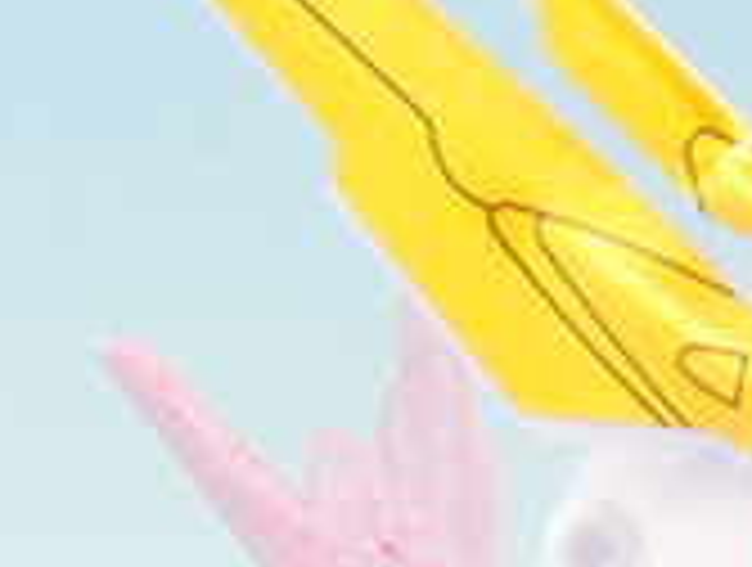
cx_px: 878
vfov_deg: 7.4
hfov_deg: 9.9
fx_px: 4267
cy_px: 914
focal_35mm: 196
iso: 100
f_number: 8
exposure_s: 1
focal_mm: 8.99
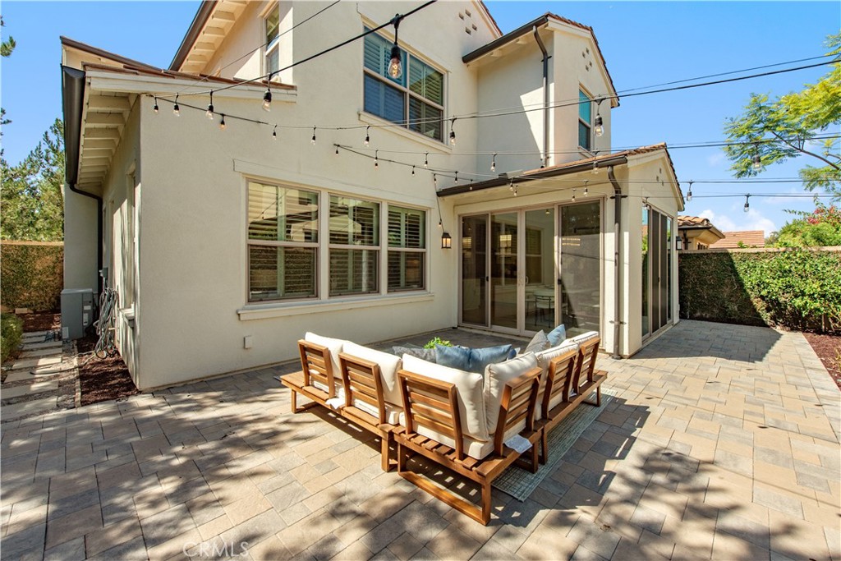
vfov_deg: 81.2
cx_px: 420
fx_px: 327
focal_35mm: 14
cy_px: 280
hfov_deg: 104.2
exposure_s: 1/400
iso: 200
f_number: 10
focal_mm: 14
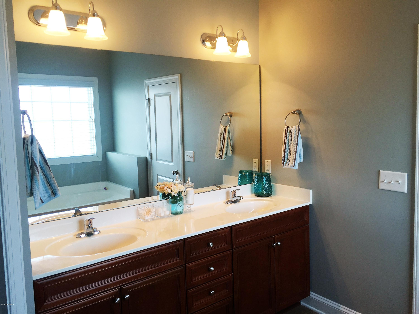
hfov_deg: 61.7
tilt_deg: -6.9
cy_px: 157
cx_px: 210
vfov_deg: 48.2
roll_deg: +1.2
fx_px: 351
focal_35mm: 29
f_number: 2.2
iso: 32
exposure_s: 1/40
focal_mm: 4.15
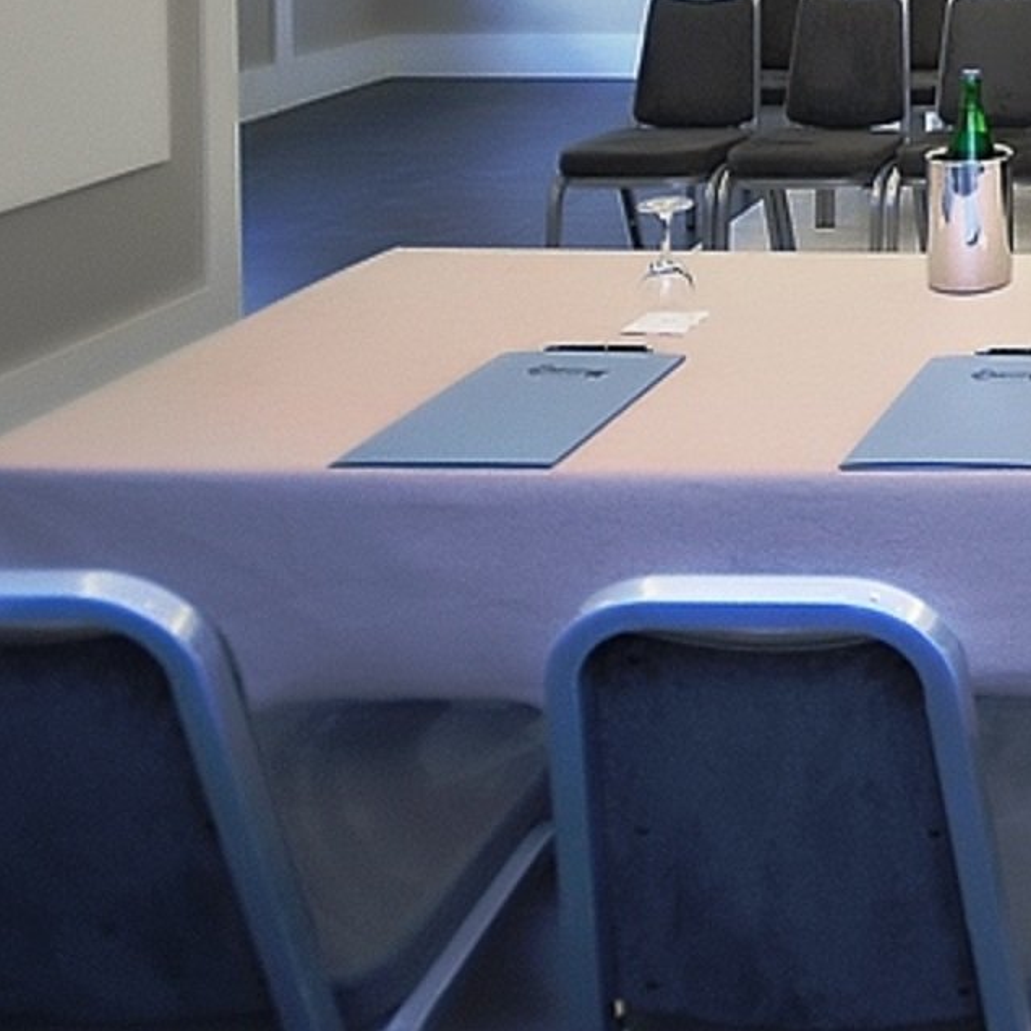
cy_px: -70
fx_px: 1382
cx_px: 1425
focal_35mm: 41
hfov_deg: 30.0
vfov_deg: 35.7
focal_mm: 10
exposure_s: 1/30
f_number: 4
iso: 200
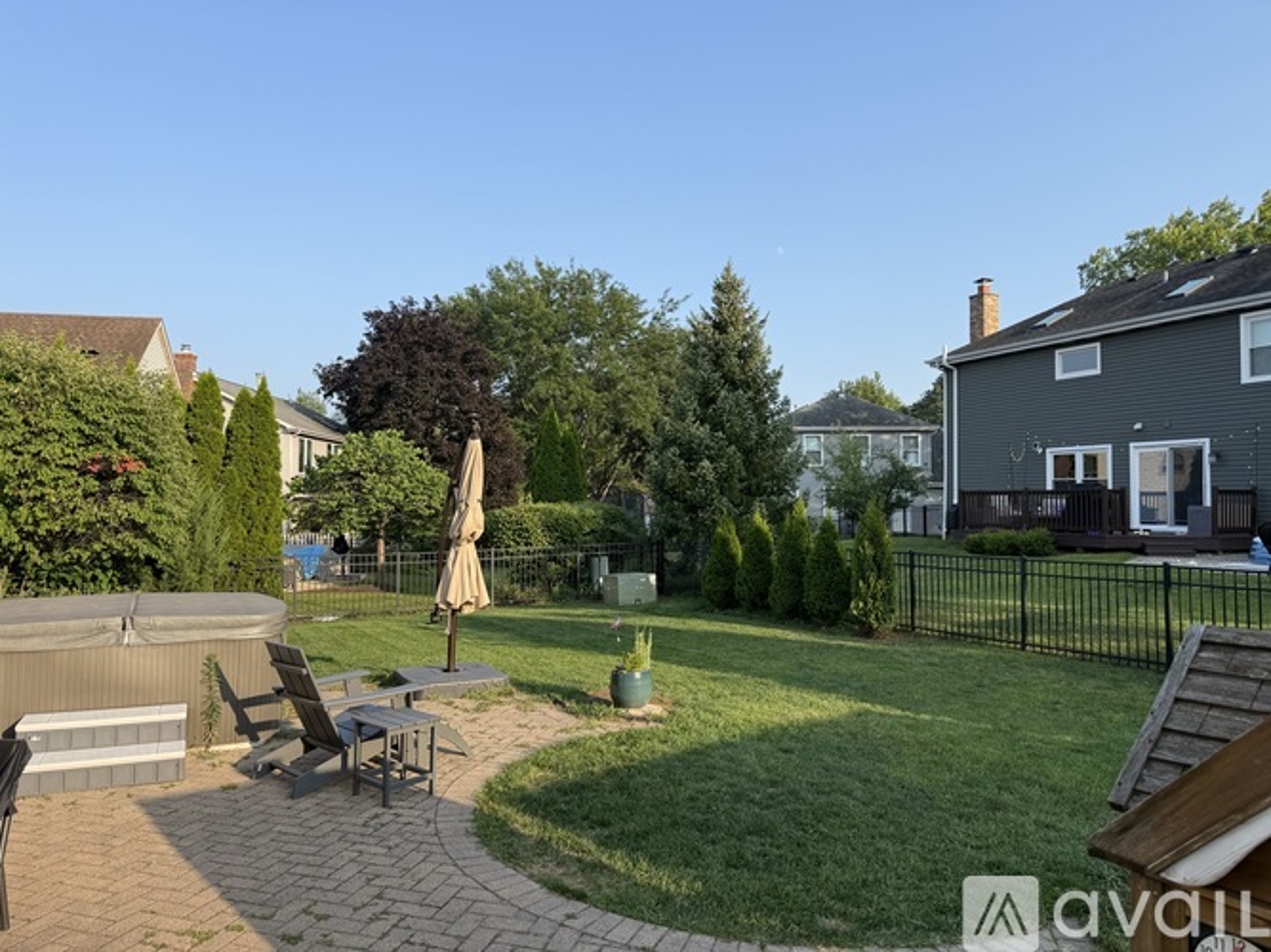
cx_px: 636
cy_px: 476
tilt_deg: +2.8
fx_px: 881
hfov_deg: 71.6
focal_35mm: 24
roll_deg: +0.1
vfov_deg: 56.8
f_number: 1.78
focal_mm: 6.76
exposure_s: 1/1949
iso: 80
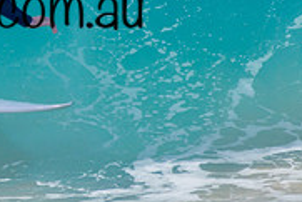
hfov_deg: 0.6
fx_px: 26832
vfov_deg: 0.4
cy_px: -11
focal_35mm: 3196
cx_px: -33
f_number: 11
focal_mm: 1000
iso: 1250
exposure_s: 1/2000
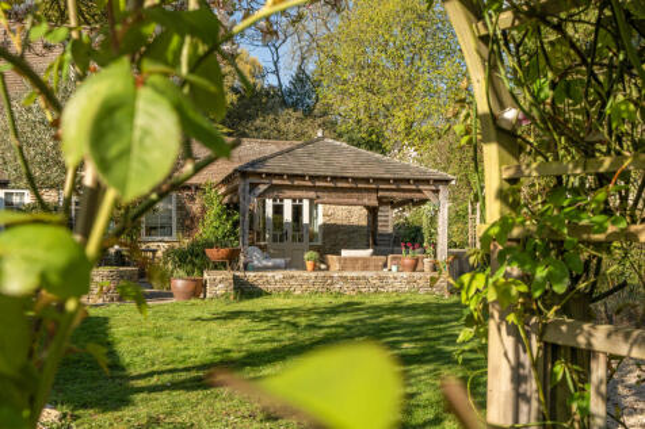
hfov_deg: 53.1
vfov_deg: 36.8
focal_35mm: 36
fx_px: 645
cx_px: 322
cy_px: 214
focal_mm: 24
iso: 400
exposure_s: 1/500
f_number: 8
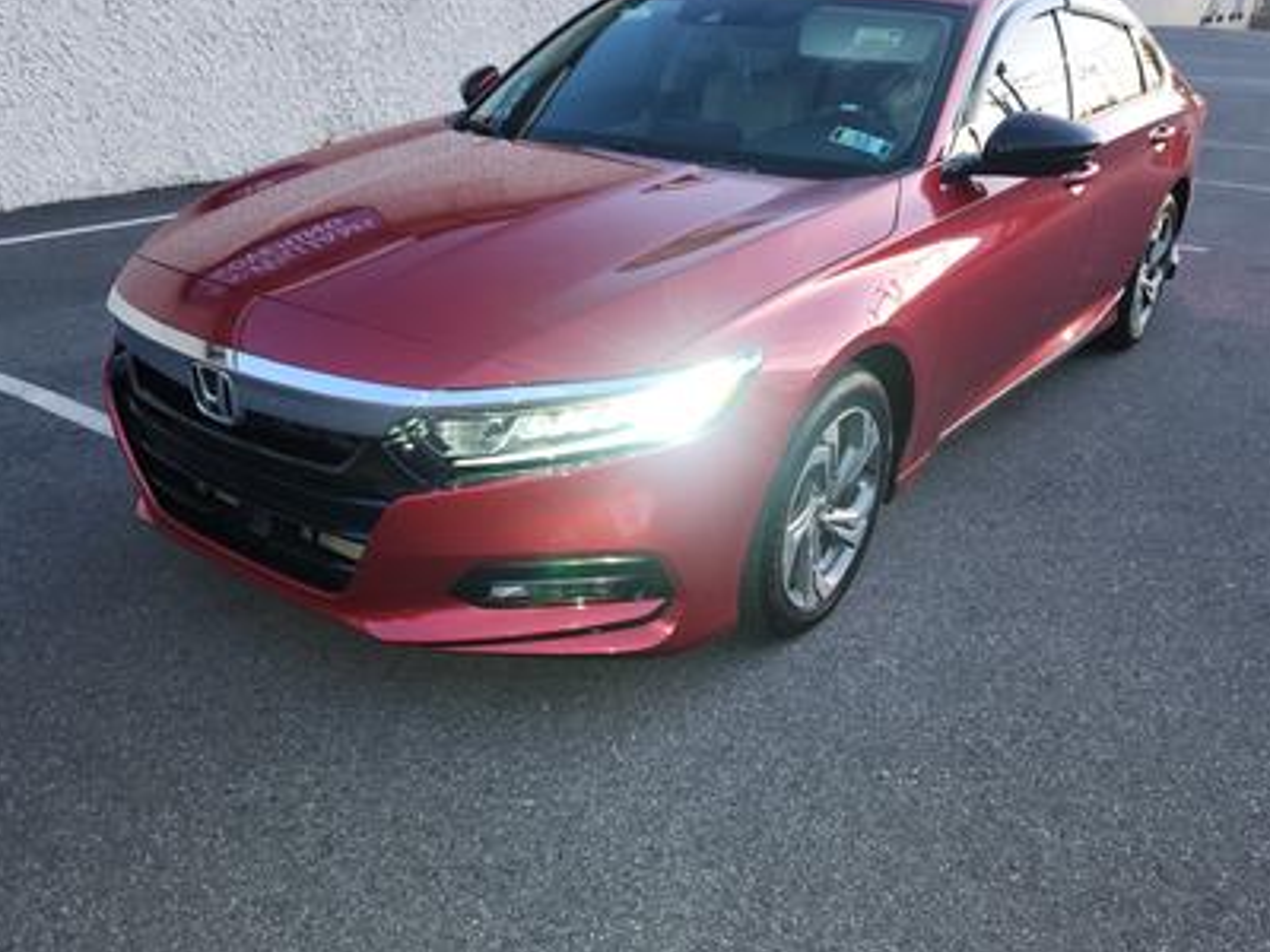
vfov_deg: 48.2
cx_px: 622
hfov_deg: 61.7
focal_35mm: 29
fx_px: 1064
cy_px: 498
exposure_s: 1/10
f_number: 1.8
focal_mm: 6.4
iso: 160
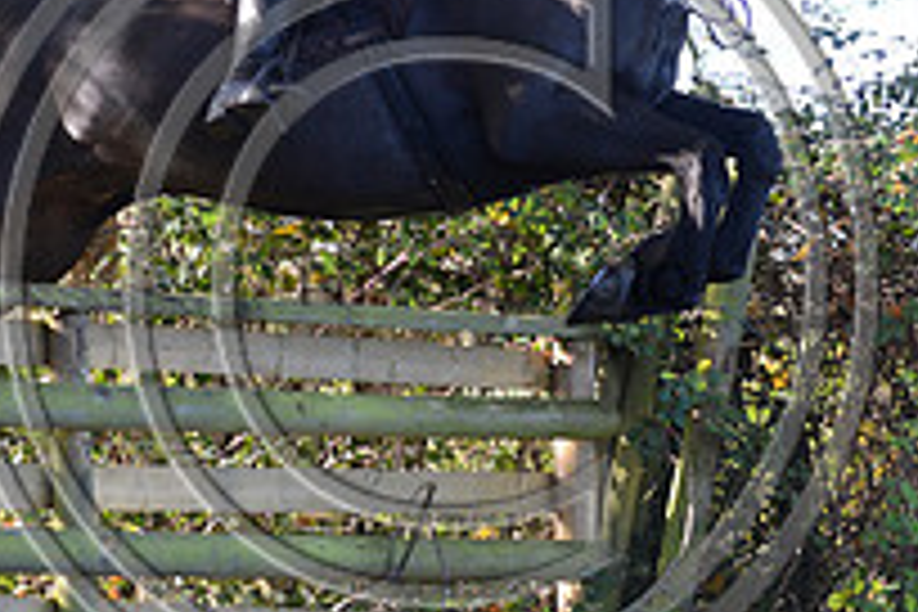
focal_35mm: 199
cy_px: 220
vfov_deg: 6.9
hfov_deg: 10.3
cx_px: 364
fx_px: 5074
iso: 1000
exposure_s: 1/1000
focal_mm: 70
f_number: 2.8
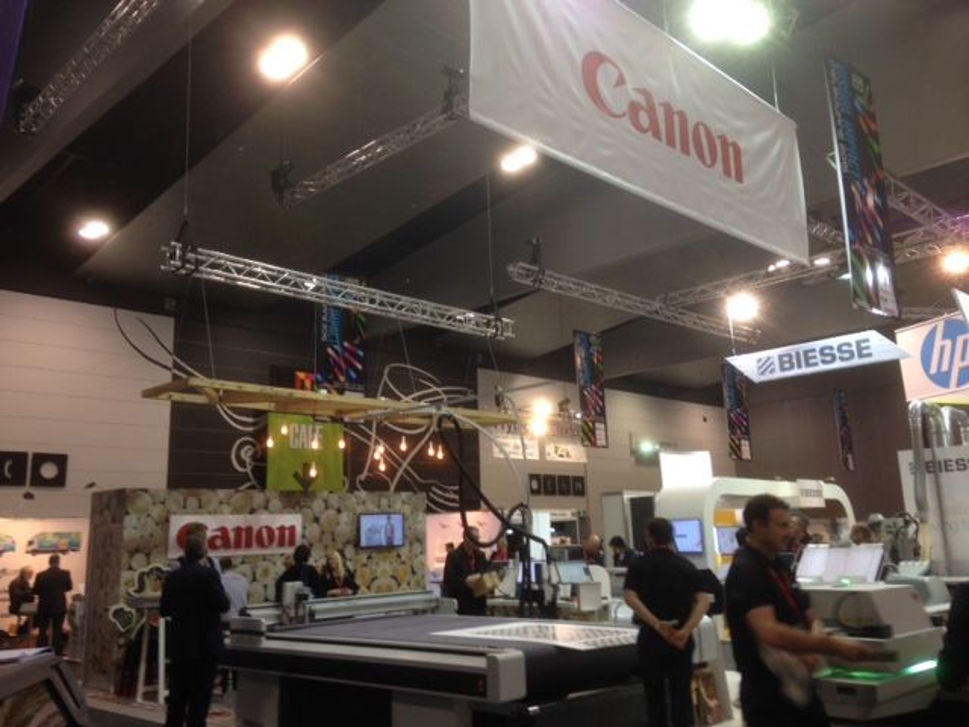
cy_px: 364
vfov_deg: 42.9
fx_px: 924
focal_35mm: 33
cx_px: 484
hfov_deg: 55.4
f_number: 2.4
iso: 50
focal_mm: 4.12
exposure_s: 1/20
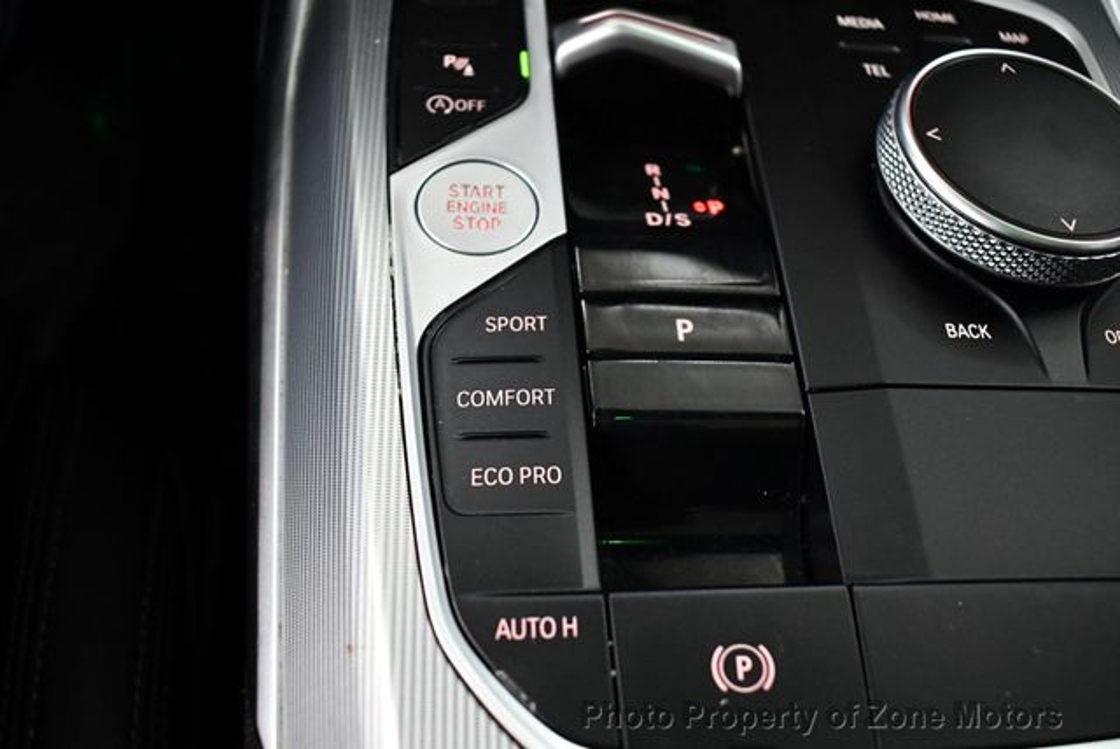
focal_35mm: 36
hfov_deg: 53.1
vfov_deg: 36.9
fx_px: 1121
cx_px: 560
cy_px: 374
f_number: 3.5
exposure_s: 1/100
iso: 3200
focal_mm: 18
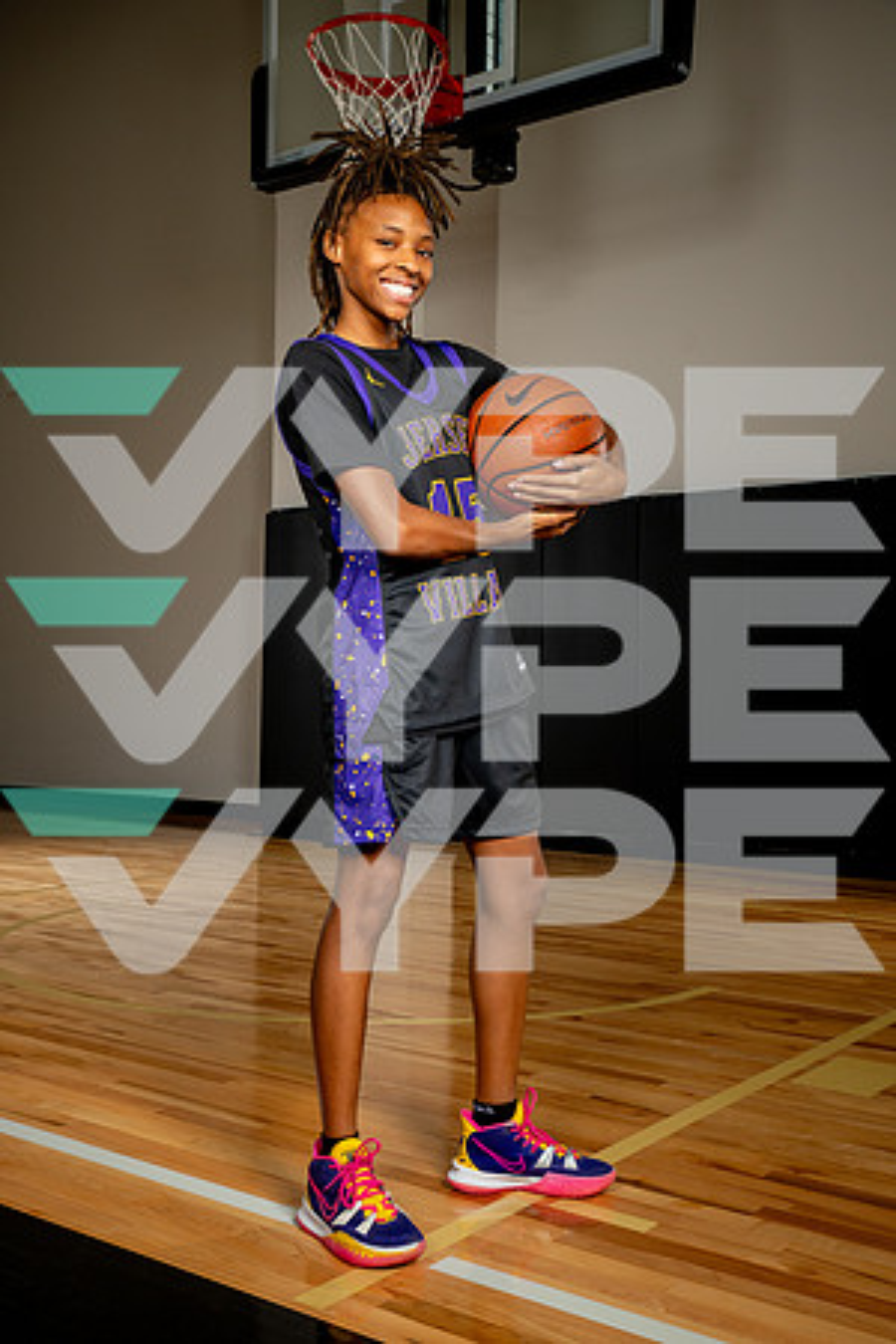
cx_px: 448
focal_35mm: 38
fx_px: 1419
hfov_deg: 35.1
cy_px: 672
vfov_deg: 50.7
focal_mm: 38
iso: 250
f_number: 8
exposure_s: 1/500
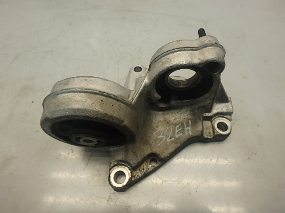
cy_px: 106
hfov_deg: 79.0
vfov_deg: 63.4
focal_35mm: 21
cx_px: 142
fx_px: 173
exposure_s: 1/60
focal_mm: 3.7
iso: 200
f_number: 3.5
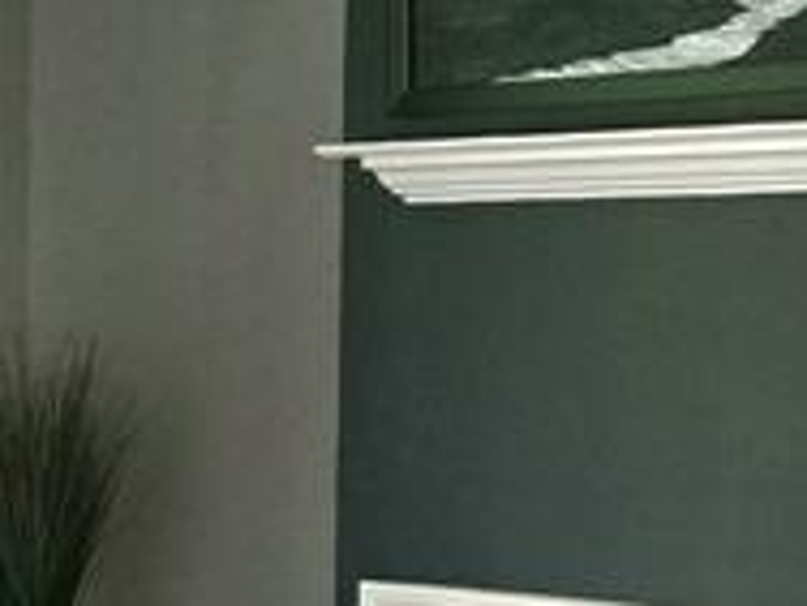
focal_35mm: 125
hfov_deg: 14.6
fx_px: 2914
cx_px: -446
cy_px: 537
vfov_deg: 11.8
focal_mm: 5.4
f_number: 1.8
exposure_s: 1/120
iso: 160
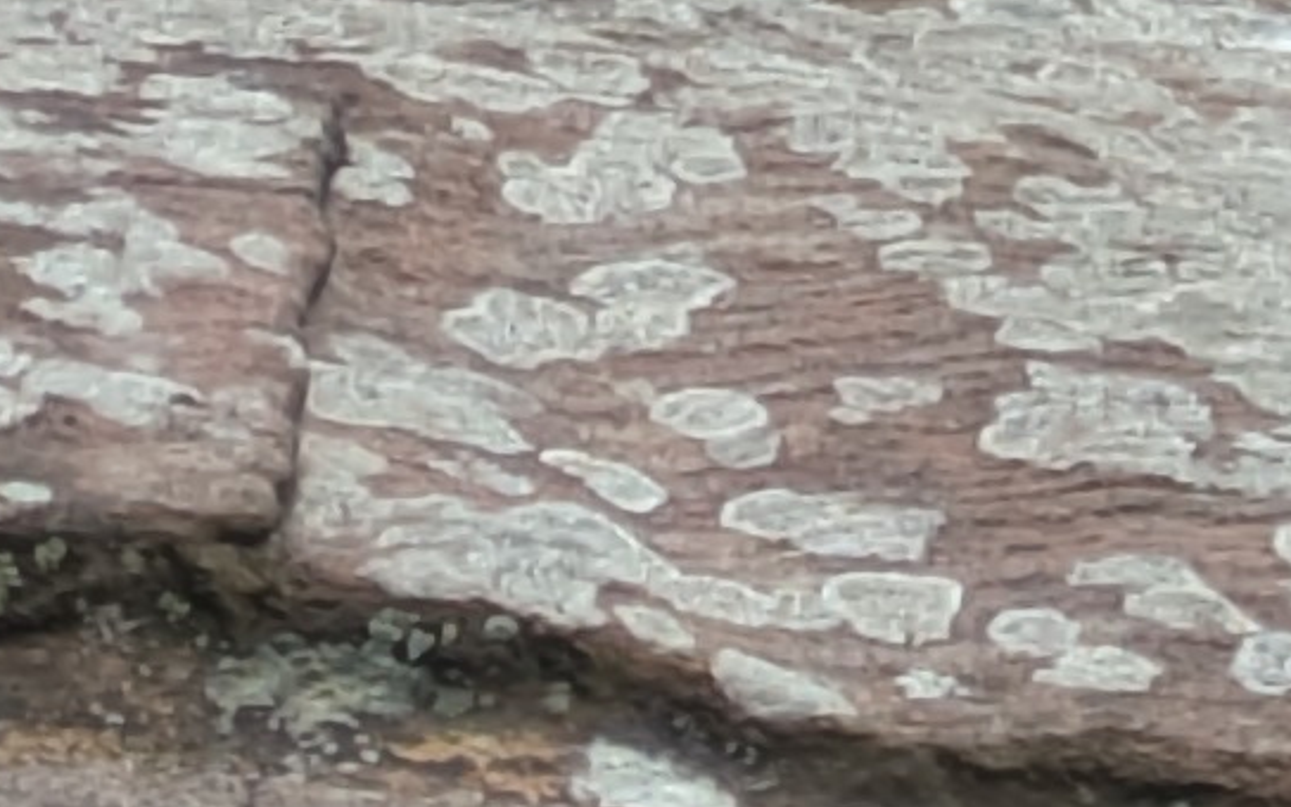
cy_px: -2665
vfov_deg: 2.8
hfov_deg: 4.5
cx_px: 2760
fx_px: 16185
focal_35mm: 460
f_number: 1.89
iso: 45
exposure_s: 1/450
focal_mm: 5.43
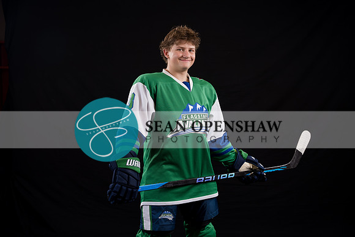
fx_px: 488
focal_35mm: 50
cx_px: 178
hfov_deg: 40.0
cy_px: 118
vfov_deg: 27.3
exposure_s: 1/160
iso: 80
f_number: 3.5
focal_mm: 49.5
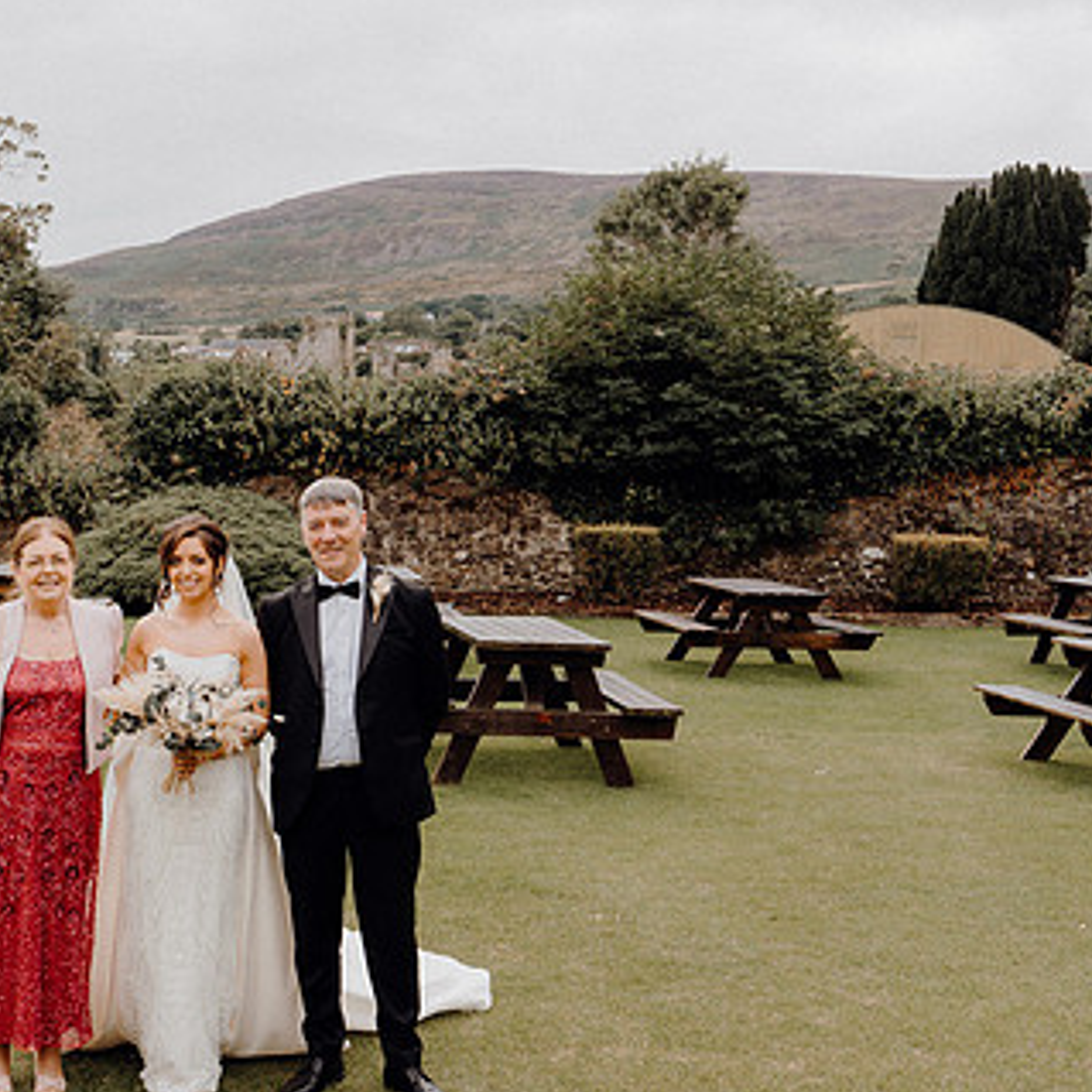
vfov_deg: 33.4
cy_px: 587
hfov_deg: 32.4
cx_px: 209
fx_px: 1820
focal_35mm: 51
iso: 125
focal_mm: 33
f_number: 6.3
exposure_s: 1/160
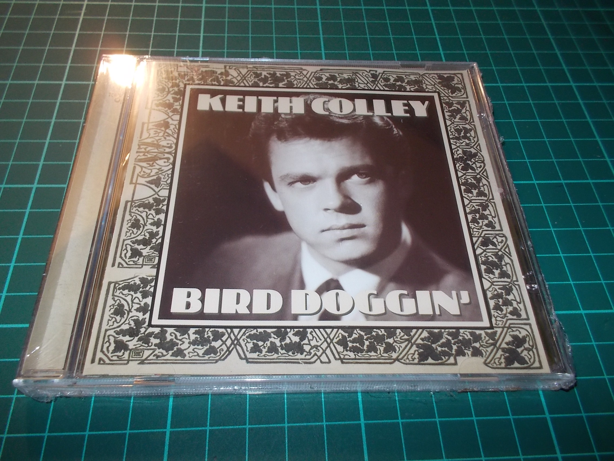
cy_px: 230
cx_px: 307
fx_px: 514
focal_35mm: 29
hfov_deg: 61.7
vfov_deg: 48.2
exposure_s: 1/30
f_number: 3.3
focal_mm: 4.1
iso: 200
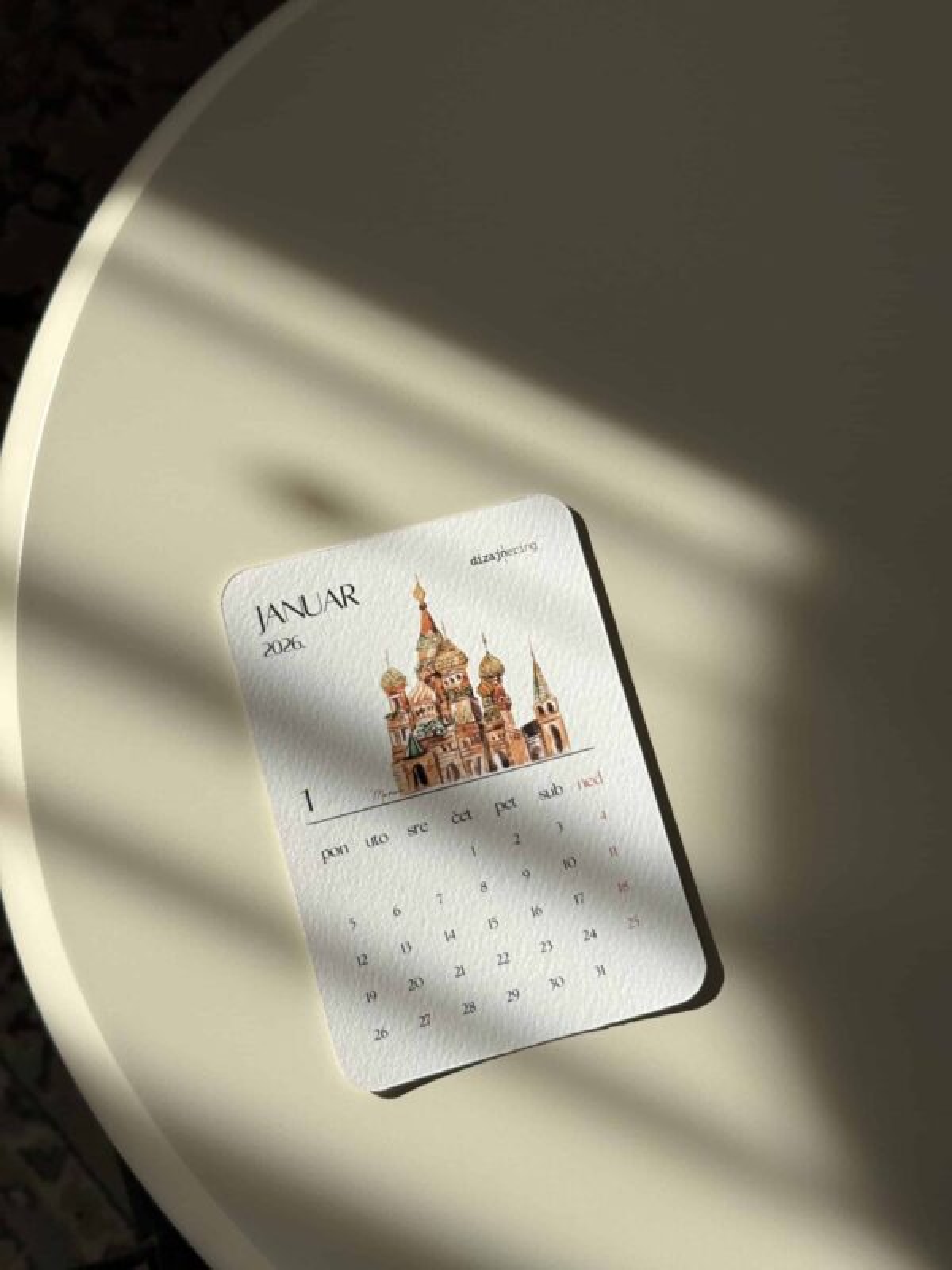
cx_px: 476
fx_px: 1760
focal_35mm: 48
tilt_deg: -79.9
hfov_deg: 30.3
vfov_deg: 39.7
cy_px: 635
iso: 80
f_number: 1.78
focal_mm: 6.76
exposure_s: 1/1838
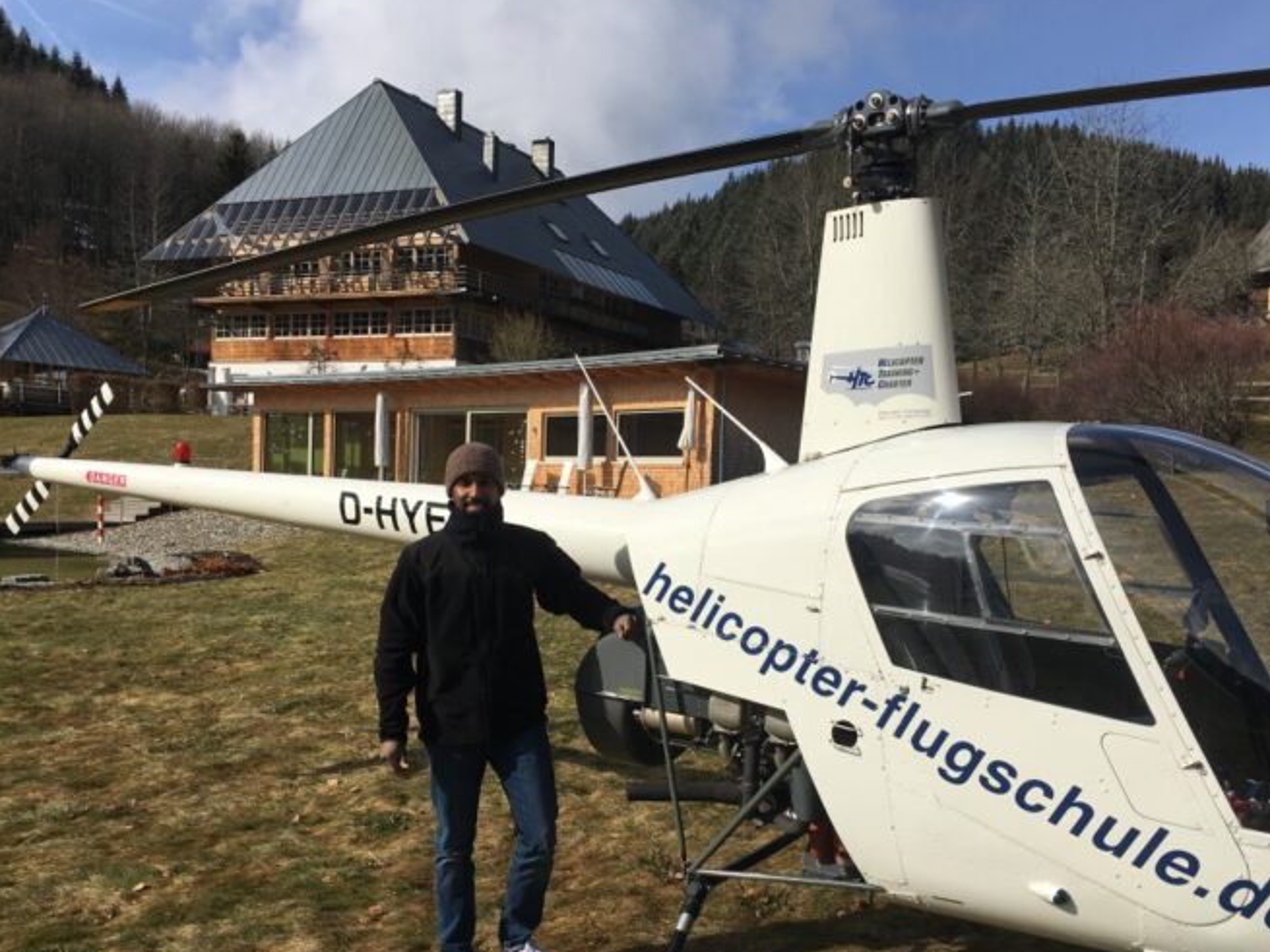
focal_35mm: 34
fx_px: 1247
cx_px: 648
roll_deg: -2.6
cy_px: 547
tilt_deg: -1.2
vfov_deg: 41.7
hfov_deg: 54.0
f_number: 2.2
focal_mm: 4.15
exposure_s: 1/3497
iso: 25
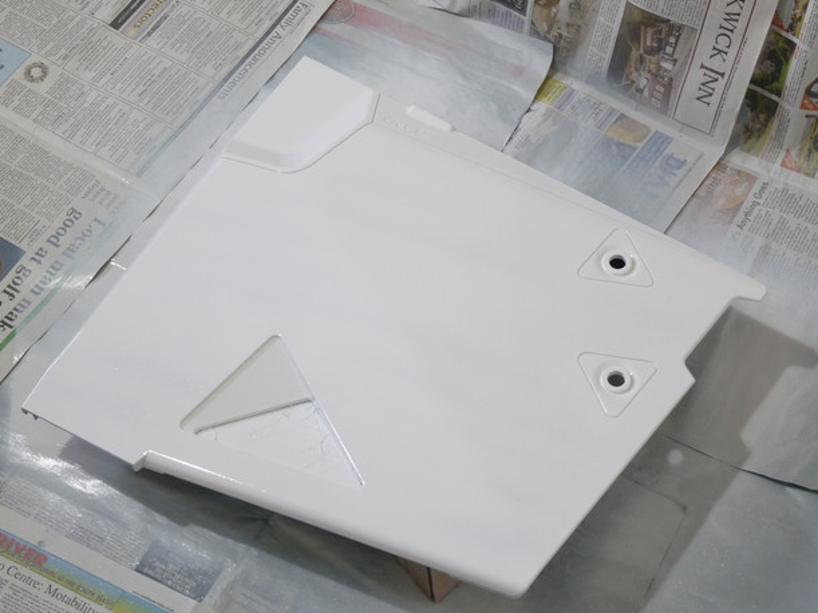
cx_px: 407
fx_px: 1559
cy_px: 304
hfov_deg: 29.4
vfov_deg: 22.2
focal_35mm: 66
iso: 200
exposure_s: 1/8
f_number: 3.4
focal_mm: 11.1
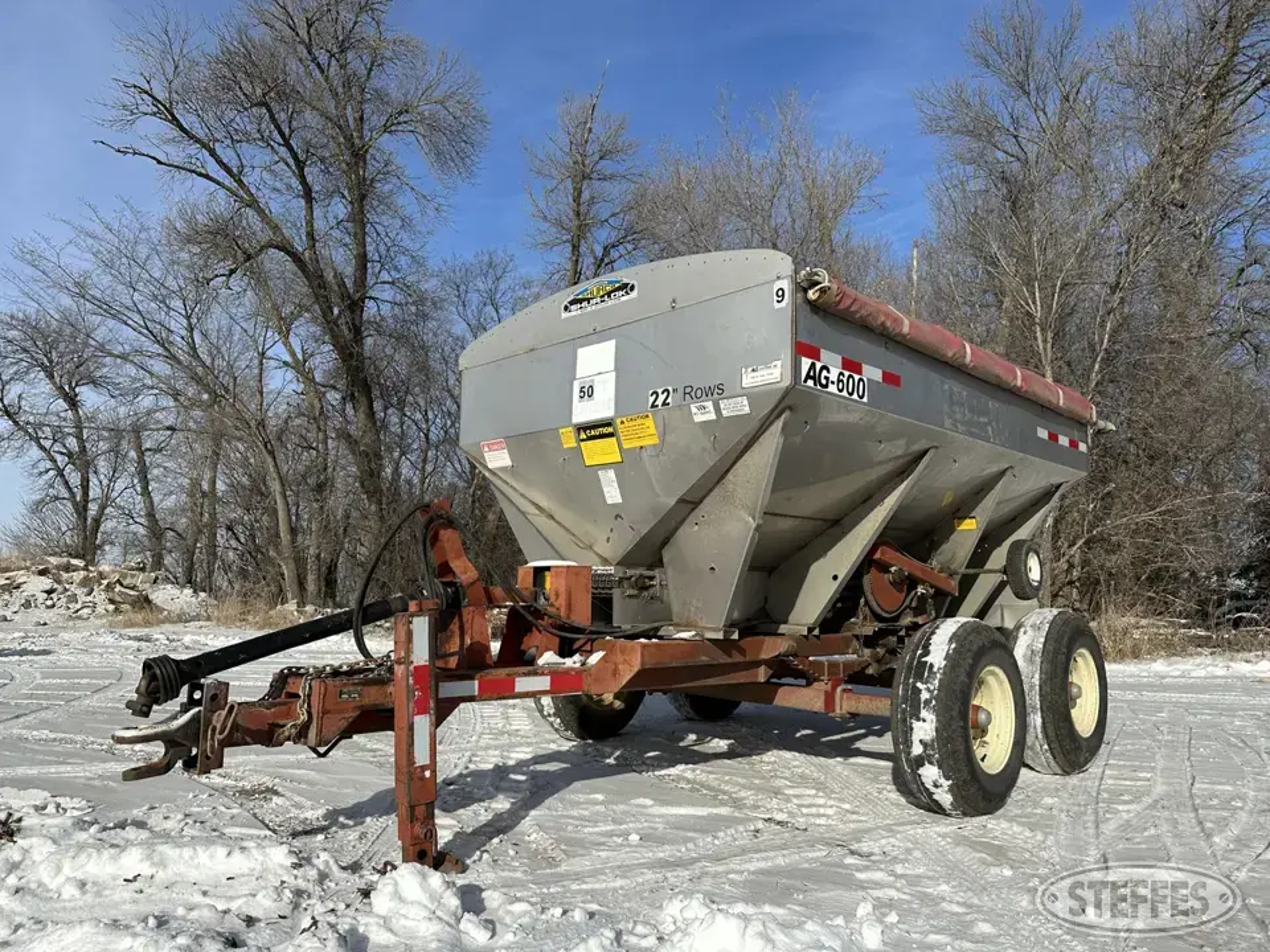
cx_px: 635
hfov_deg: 71.6
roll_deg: -1.1
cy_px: 476
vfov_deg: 56.8
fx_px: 881
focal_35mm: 24
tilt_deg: +8.5
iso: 80
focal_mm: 6.86
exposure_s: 1/8197
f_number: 1.78
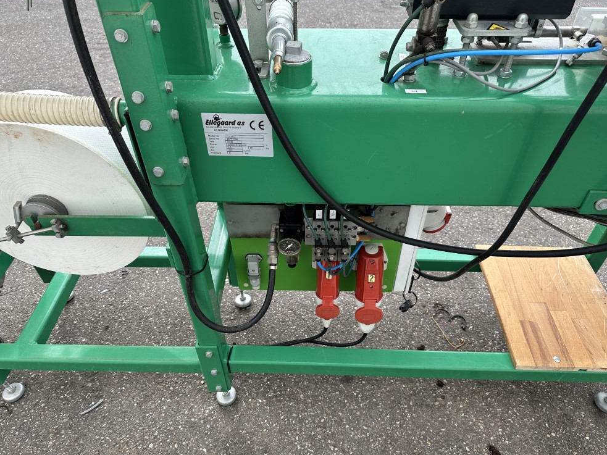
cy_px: 230
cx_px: 306
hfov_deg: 69.4
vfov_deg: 54.9
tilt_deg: -42.2
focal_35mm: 25
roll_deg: +1.4
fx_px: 438
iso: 80
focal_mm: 6.86
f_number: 1.78
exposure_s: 1/910
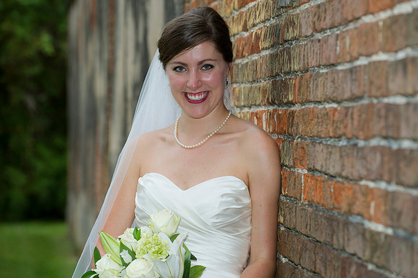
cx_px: 209
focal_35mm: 140
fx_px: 1625
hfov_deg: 14.7
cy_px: 139
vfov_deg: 9.8
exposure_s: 1/250
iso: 400
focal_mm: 140
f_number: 5
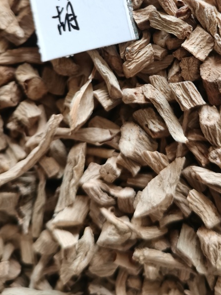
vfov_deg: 36.8
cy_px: 39
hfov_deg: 29.6
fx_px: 417
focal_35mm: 49
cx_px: 135
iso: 250
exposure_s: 1/50
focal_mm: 5.58
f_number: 1.8
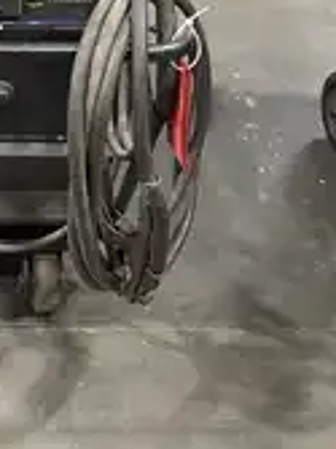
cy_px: -40
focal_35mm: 60
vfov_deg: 29.2
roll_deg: -0.4
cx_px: -13
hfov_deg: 23.2
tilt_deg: -23.5
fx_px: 778
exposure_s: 1/40
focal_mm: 5.1
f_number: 1.6
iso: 400
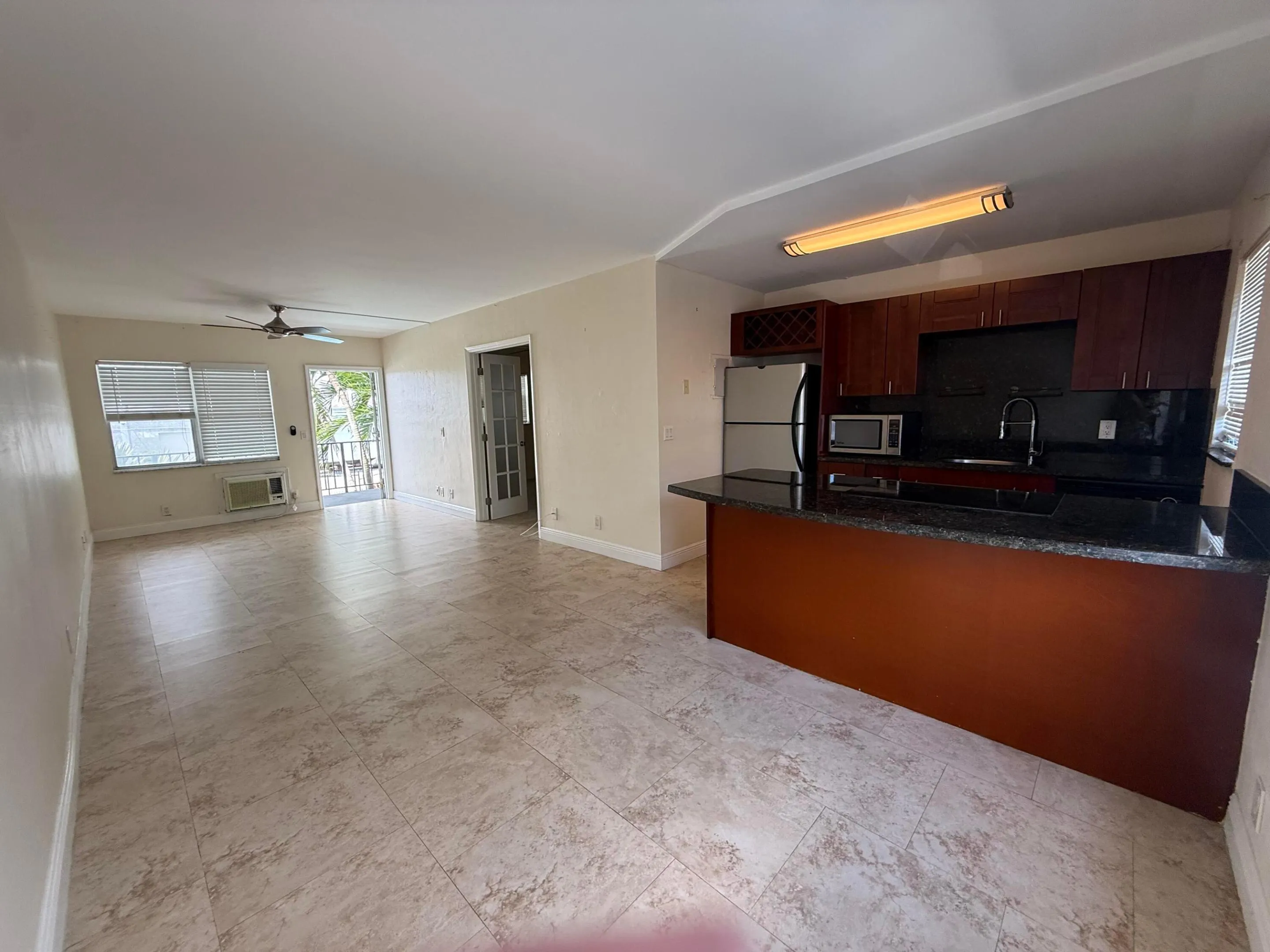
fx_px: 514
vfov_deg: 85.7
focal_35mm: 14
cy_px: 476
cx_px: 635
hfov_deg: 102.1
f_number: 2.2
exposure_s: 1/99
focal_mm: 2.22
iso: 80
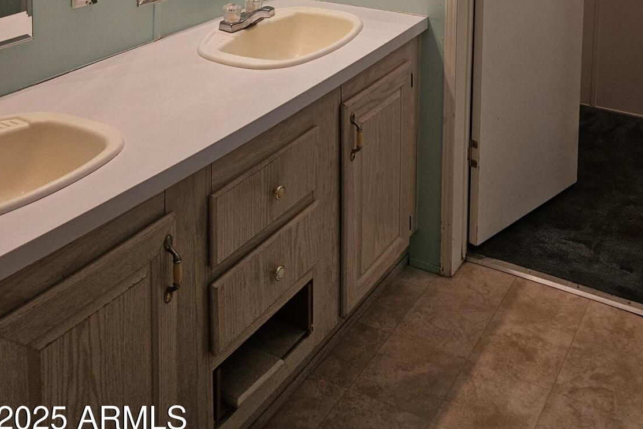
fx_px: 768
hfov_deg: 44.8
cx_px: 426
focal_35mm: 43
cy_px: -107
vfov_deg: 27.0
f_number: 1.8
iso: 80
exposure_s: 1/120
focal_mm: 5.4
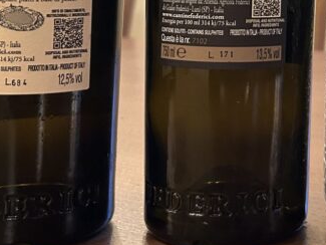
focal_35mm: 82
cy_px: -81
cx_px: 348
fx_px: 773
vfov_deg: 16.9
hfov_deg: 22.6
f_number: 1.5
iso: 320
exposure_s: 1/50
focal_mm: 5.7
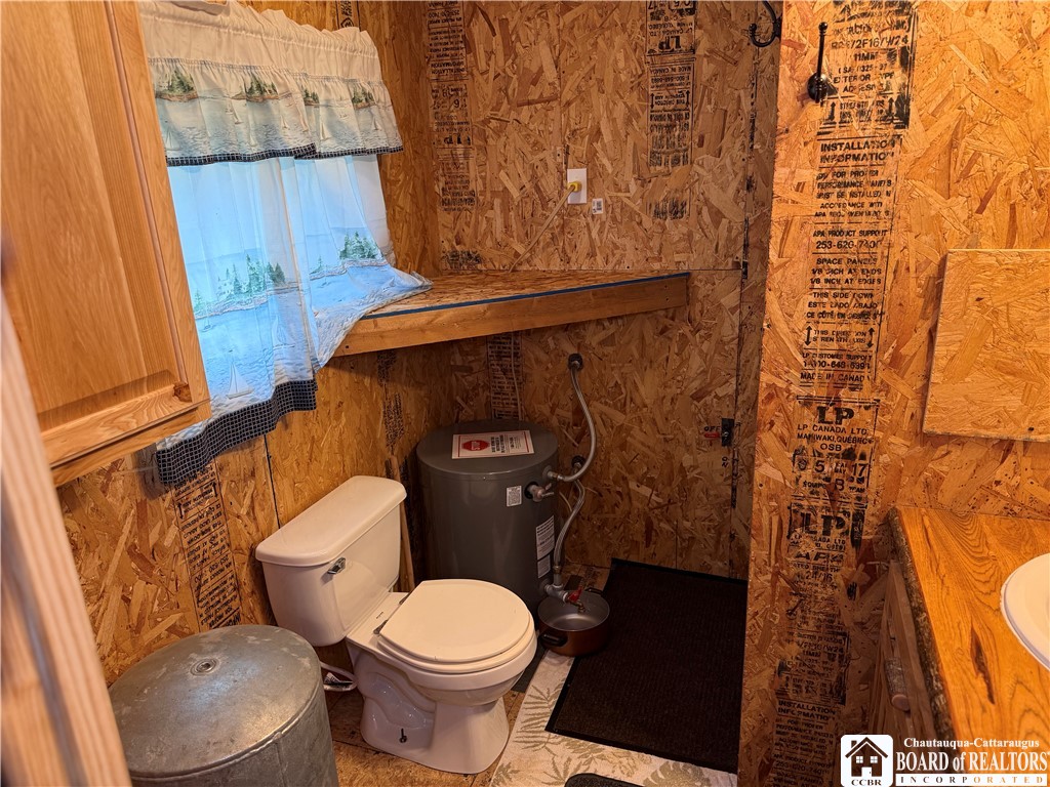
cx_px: 525
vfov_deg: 56.8
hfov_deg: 71.6
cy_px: 394
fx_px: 728
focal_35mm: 24
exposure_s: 1/60
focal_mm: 6.76
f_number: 1.78
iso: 250
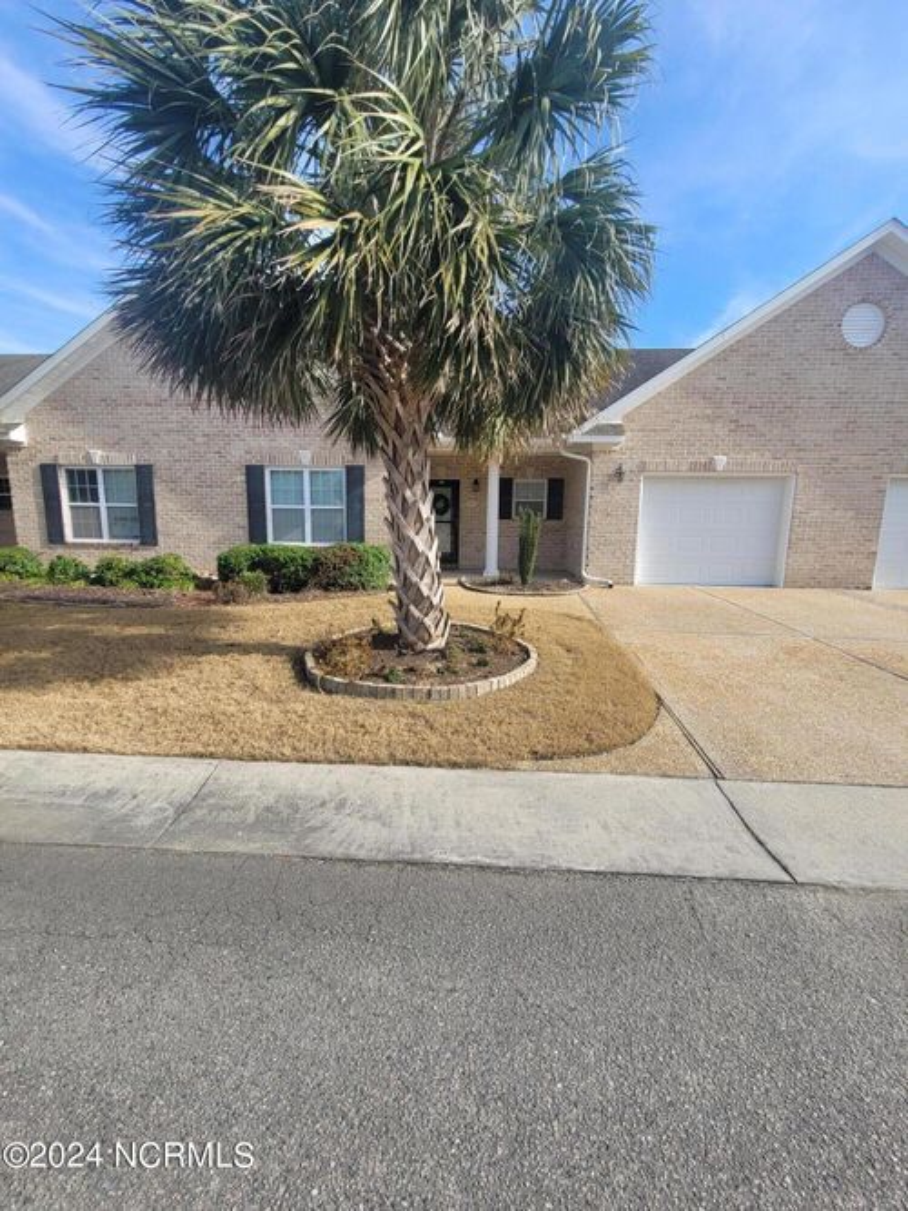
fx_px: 455
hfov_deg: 89.9
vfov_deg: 106.2
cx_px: 454
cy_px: 606
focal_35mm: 13
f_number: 2.2
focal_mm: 2.2
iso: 50
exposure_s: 1/992
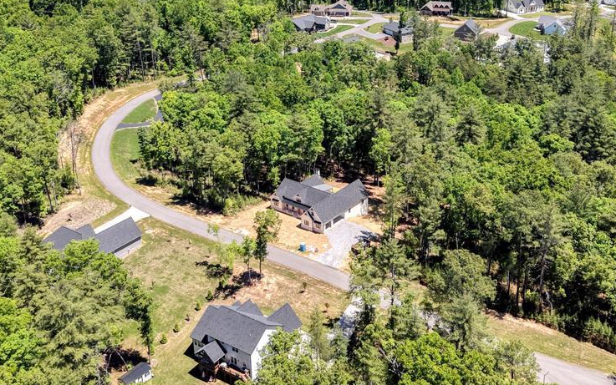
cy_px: 92
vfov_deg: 27.6
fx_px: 772
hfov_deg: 43.2
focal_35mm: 46
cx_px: 378
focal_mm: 8.67
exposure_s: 1/5000
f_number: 1.8
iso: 230
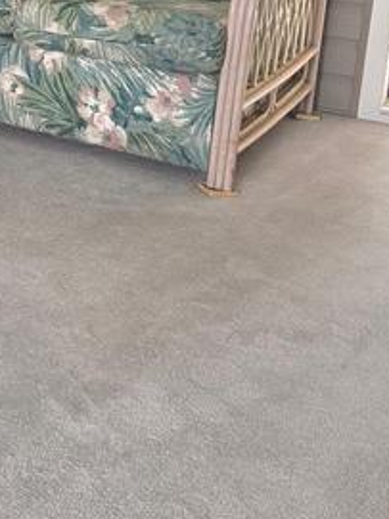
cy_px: 59
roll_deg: -2.2
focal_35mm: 68
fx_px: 1020
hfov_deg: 21.0
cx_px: 17
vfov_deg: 27.6
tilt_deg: -13.9
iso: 320
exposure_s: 1/120
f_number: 1.78
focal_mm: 6.76
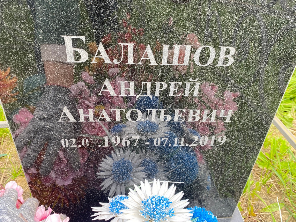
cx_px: 148
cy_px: 111
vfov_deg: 53.1
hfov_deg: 67.3
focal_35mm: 26
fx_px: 222
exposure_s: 1/121
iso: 50
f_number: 1.8
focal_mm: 4.25
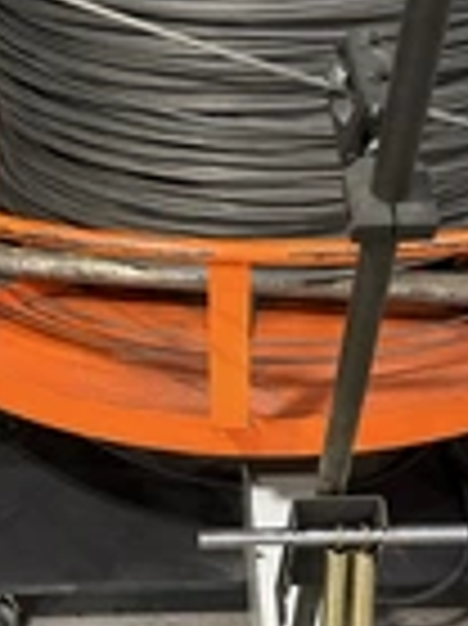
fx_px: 1246
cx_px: 225
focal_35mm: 69
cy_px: 347
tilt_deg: -31.4
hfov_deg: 21.3
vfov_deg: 28.2
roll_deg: -2.1
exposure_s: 1/60
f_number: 1.78
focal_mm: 6.76
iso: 250
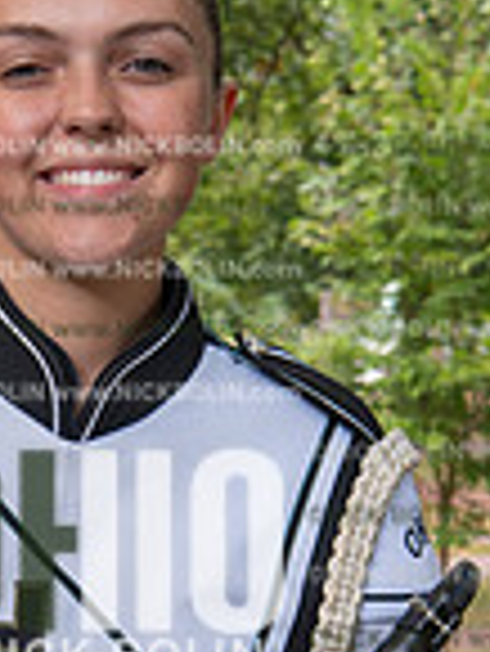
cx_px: 94
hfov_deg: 10.4
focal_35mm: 143
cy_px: 576
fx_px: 2695
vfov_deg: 13.7
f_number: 8
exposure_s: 1/100
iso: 500
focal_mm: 48
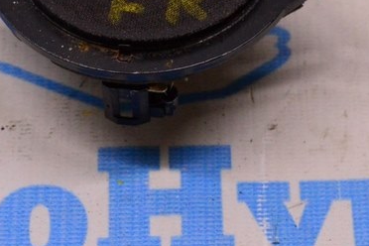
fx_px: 1691
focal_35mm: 165
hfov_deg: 12.4
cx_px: 143
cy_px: 57
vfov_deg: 8.3
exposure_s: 1/125
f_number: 8
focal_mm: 40
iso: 1600
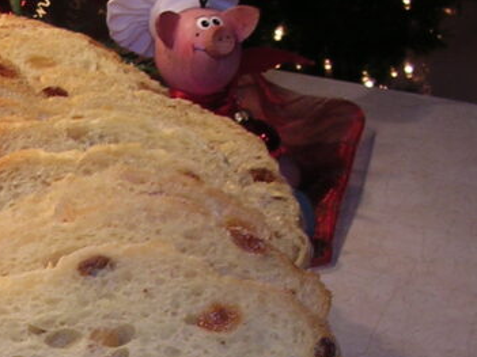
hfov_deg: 17.3
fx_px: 1529
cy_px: 388
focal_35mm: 111
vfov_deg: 13.1
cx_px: -12
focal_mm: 5.8
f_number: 2.8
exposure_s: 1/30
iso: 100
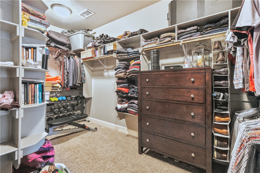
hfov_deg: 100.4
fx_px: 108
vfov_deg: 77.3
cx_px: 130
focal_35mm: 15
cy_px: 86
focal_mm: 10
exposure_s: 1.5
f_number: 8
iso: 200
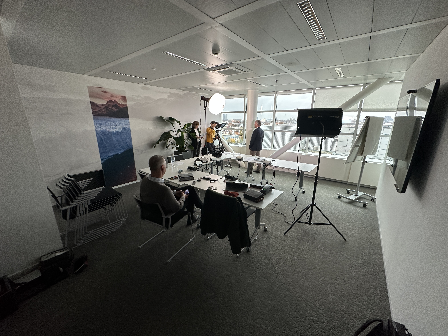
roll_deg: +0.7
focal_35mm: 14
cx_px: 224
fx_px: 181
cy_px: 168
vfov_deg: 85.7
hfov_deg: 102.1
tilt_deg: -14.9
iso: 200
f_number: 2.2
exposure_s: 1/50
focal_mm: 2.22
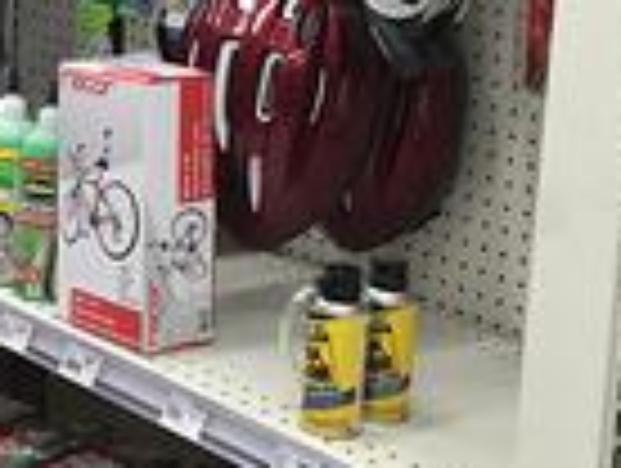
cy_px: -9
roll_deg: -2.2
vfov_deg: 14.9
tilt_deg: -8.0
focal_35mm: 98
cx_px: 83
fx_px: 1761
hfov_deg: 19.7
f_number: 2.2
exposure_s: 1/30
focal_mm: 4.15
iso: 50
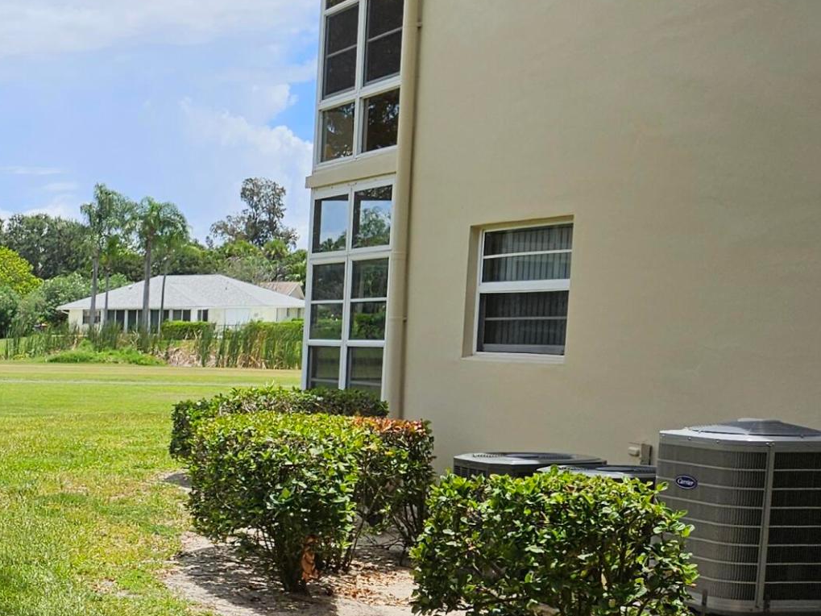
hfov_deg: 25.6
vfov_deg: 22.2
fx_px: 1541
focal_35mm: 65
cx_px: -249
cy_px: 525
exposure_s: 1/2145
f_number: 1.8
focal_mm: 5.4
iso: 25
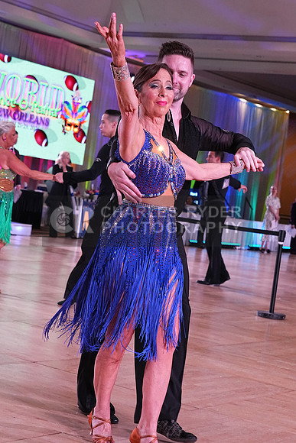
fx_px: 961
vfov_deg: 26.0
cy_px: 222
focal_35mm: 78
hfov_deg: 17.5
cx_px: 148
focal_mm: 52
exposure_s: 1/400
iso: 3200
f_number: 5.6
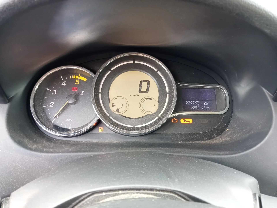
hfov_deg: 63.4
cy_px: 104
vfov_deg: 49.7
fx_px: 224
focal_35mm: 28
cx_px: 138
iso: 239
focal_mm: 3.46
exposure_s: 1/33.3
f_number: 2.2
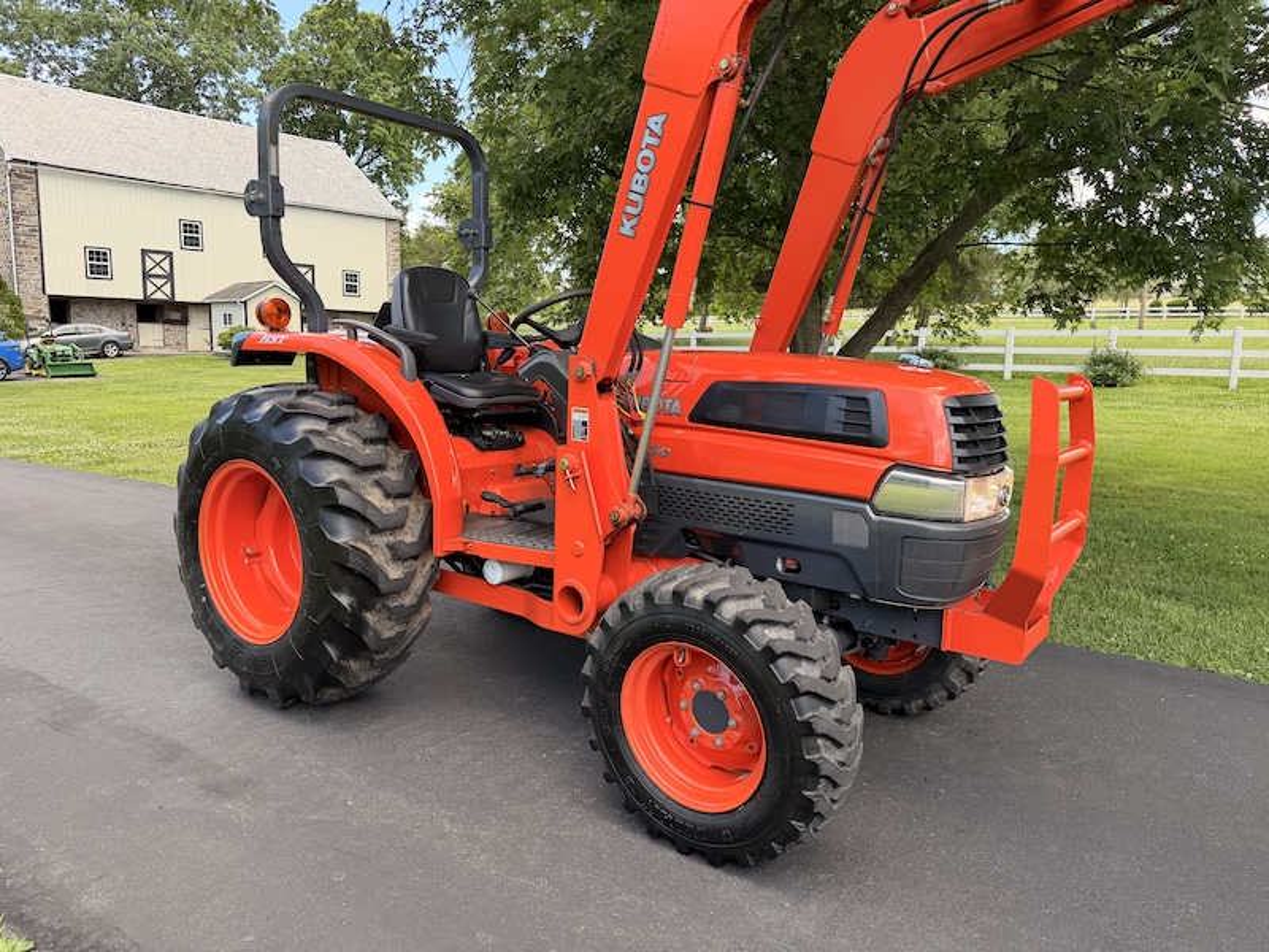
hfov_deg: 71.6
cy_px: 476
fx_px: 880
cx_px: 634
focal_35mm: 24
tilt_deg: -13.8
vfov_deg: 56.8
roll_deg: -0.8
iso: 100
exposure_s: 1/602
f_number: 1.78
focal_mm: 6.76
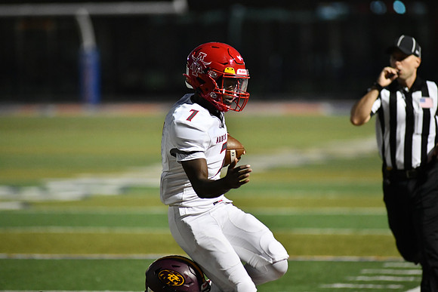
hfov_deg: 6.9
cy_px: 146
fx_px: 3651
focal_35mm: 300
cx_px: 219
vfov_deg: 4.6
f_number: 4
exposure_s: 1/1250
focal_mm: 300
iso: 5600
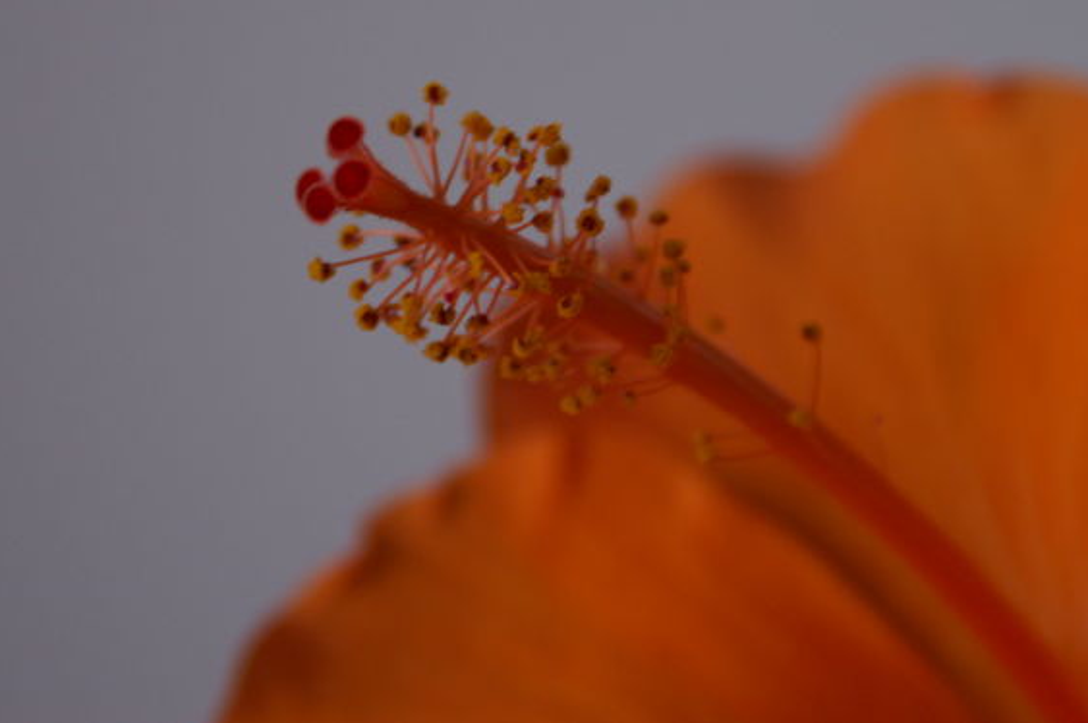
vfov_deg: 9.2
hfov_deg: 13.8
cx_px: 424
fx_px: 4498
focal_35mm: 149
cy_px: 214
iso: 400
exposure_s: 1/15
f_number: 5.6
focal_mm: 70
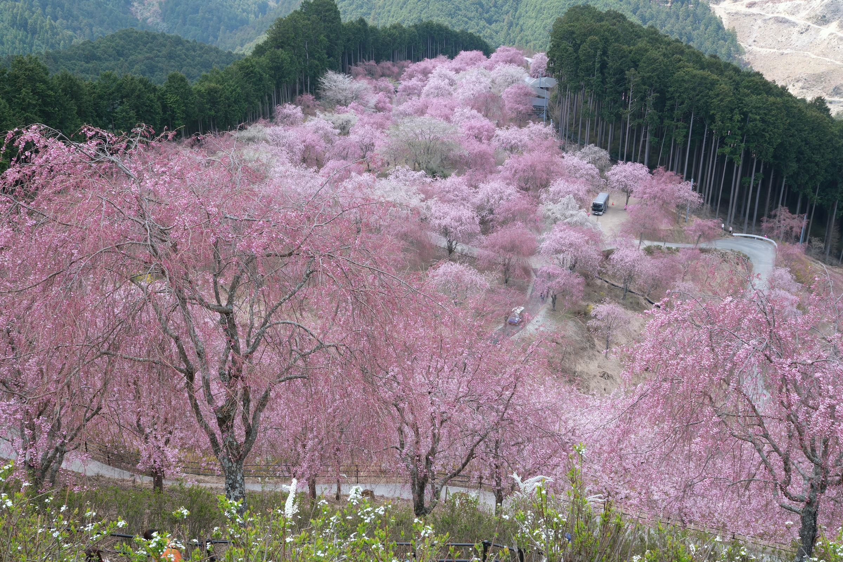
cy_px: 281
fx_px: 890
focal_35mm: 38
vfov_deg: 35.1
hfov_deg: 50.7
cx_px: 422
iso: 125
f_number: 9
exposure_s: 1/38
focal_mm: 25.3
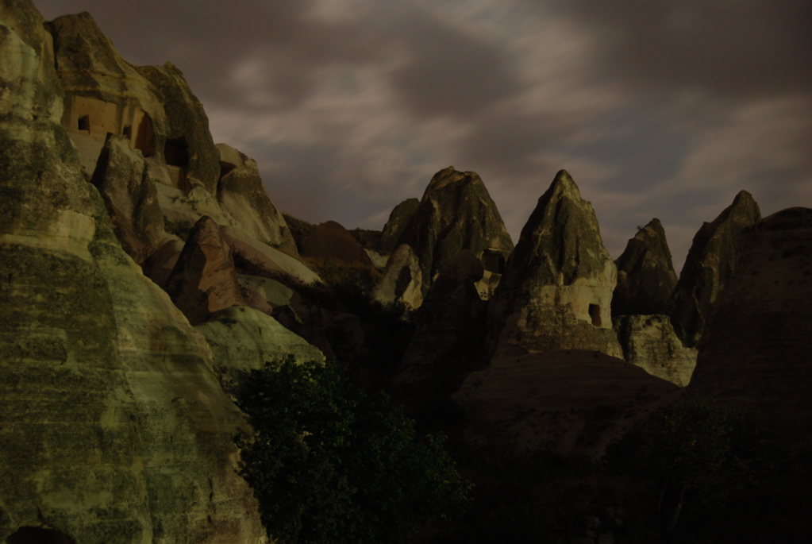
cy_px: 272
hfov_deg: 29.2
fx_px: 1558
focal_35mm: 69
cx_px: 406
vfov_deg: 19.8
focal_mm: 46
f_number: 4.8
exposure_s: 30
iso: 200
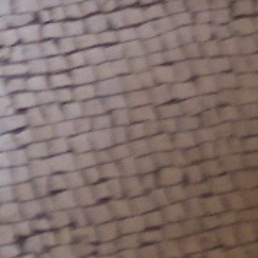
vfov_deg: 4.4
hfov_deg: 4.4
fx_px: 3390
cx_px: 187
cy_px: 48
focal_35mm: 402
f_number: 4.8
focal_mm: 21.3
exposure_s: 1/8
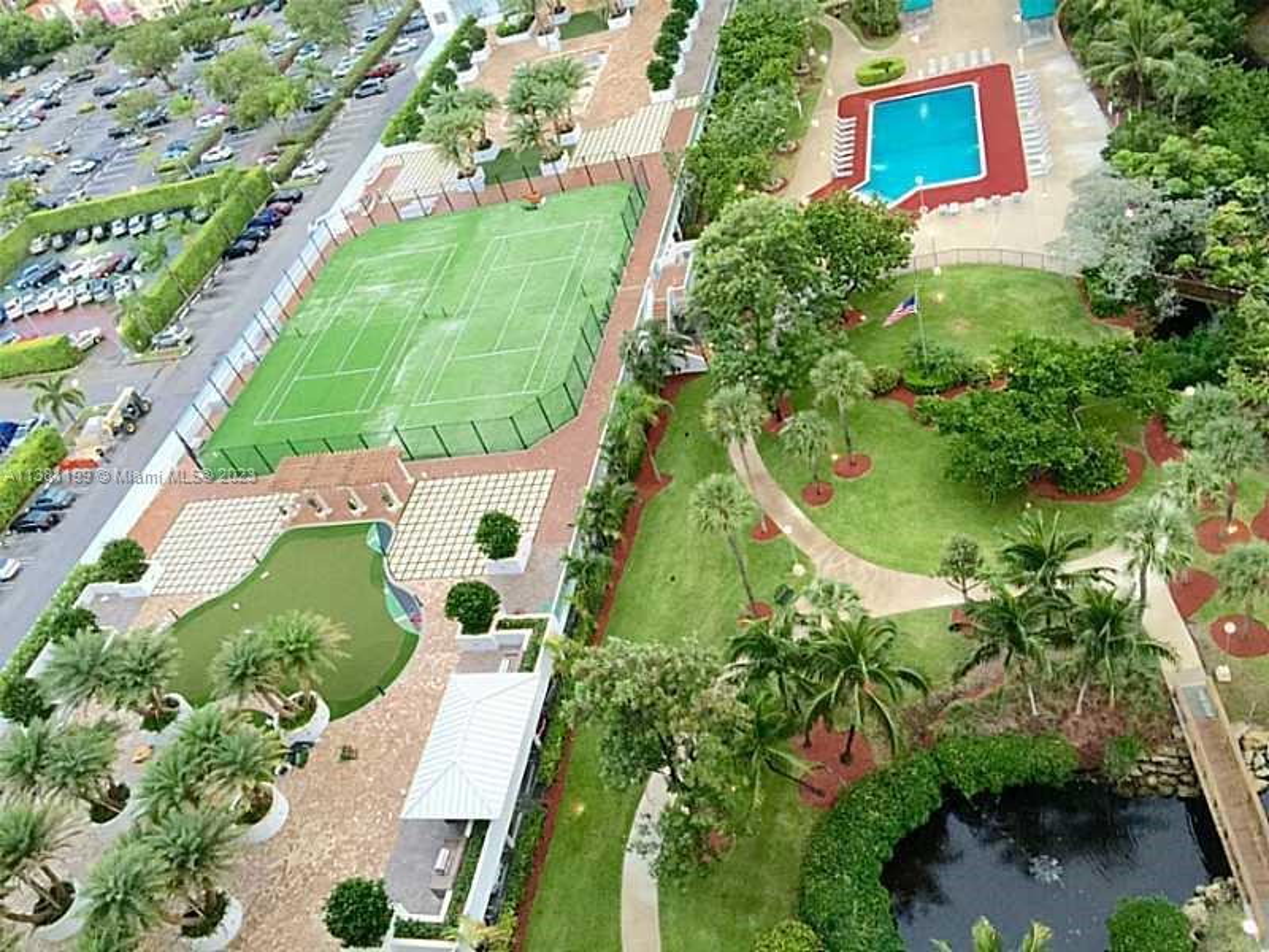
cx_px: 634
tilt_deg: -39.8
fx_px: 1063
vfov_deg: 48.2
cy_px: 476
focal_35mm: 29
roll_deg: +20.9
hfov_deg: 61.7
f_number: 2.2
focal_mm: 4.15
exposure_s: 1/15
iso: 50
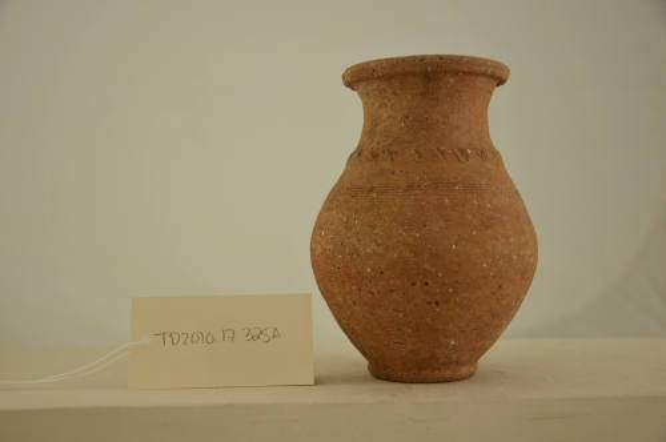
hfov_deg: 38.9
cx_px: 333
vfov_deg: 26.4
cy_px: 221
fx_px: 942
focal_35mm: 51
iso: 200
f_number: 4.5
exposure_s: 1/60
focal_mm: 34
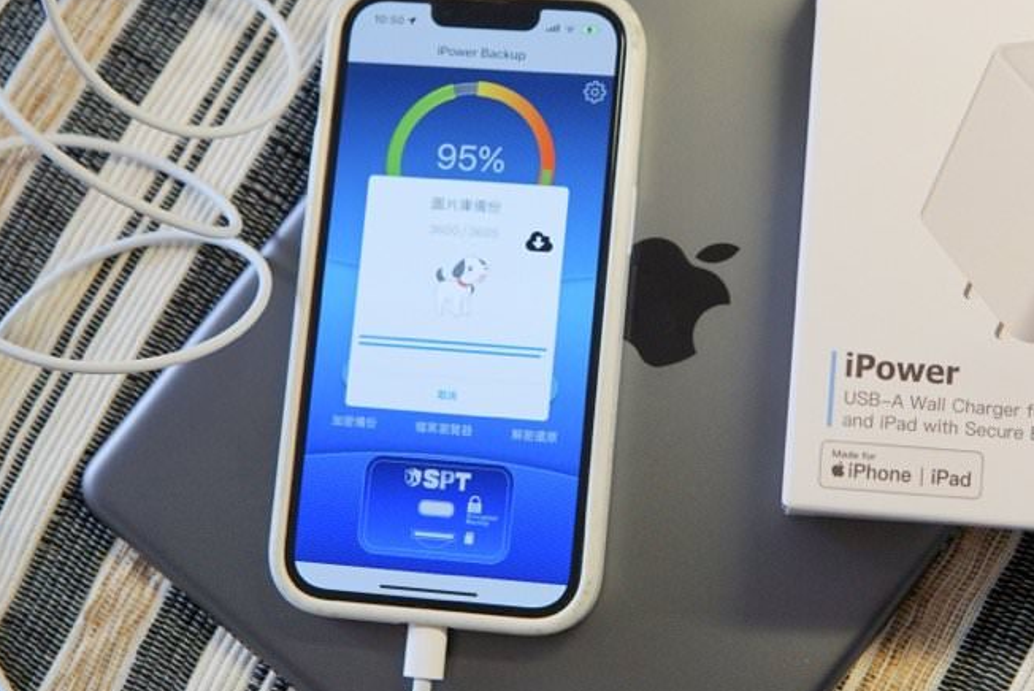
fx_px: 1984
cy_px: 192
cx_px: 625
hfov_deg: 29.1
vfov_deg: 19.7
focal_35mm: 69
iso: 400
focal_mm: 30
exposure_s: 1/160
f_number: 4
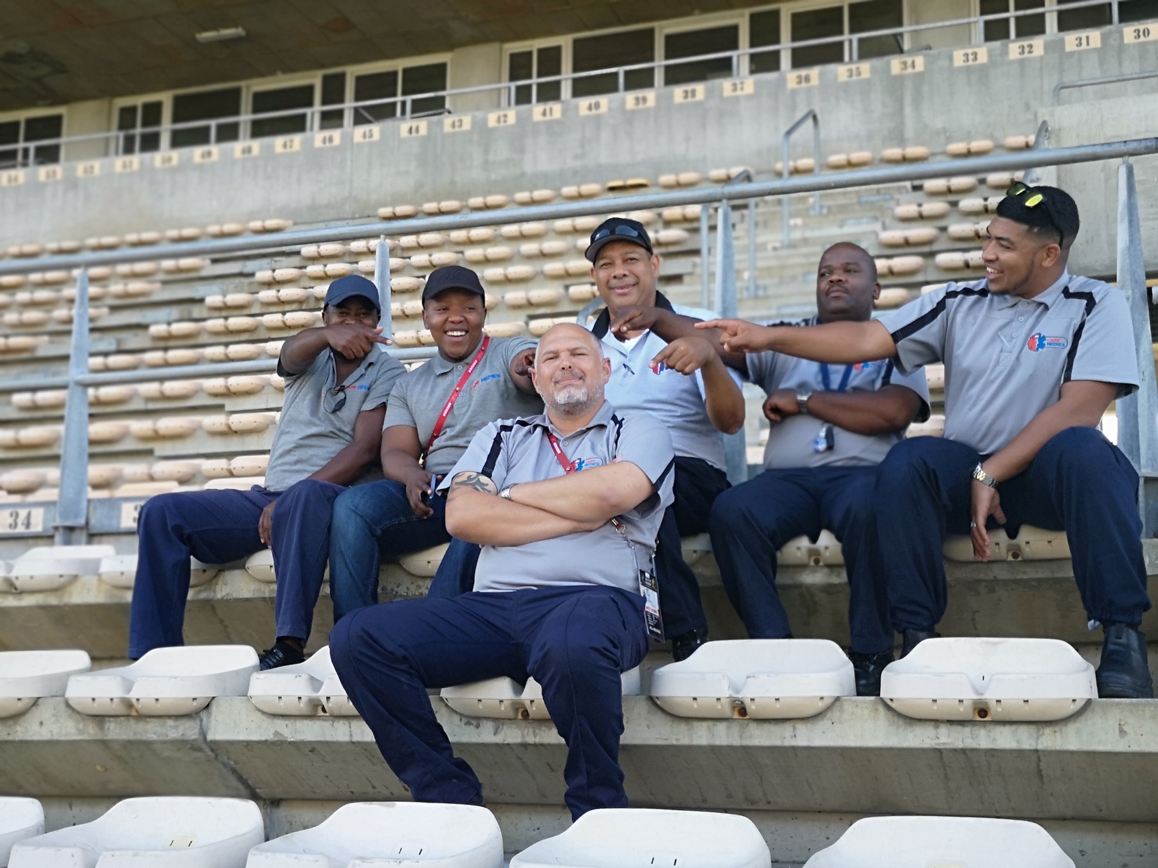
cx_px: 579
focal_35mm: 50
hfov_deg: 38.2
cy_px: 434
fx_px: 1673
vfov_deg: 29.1
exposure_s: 1/225
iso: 50
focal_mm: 3.95
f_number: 1.8
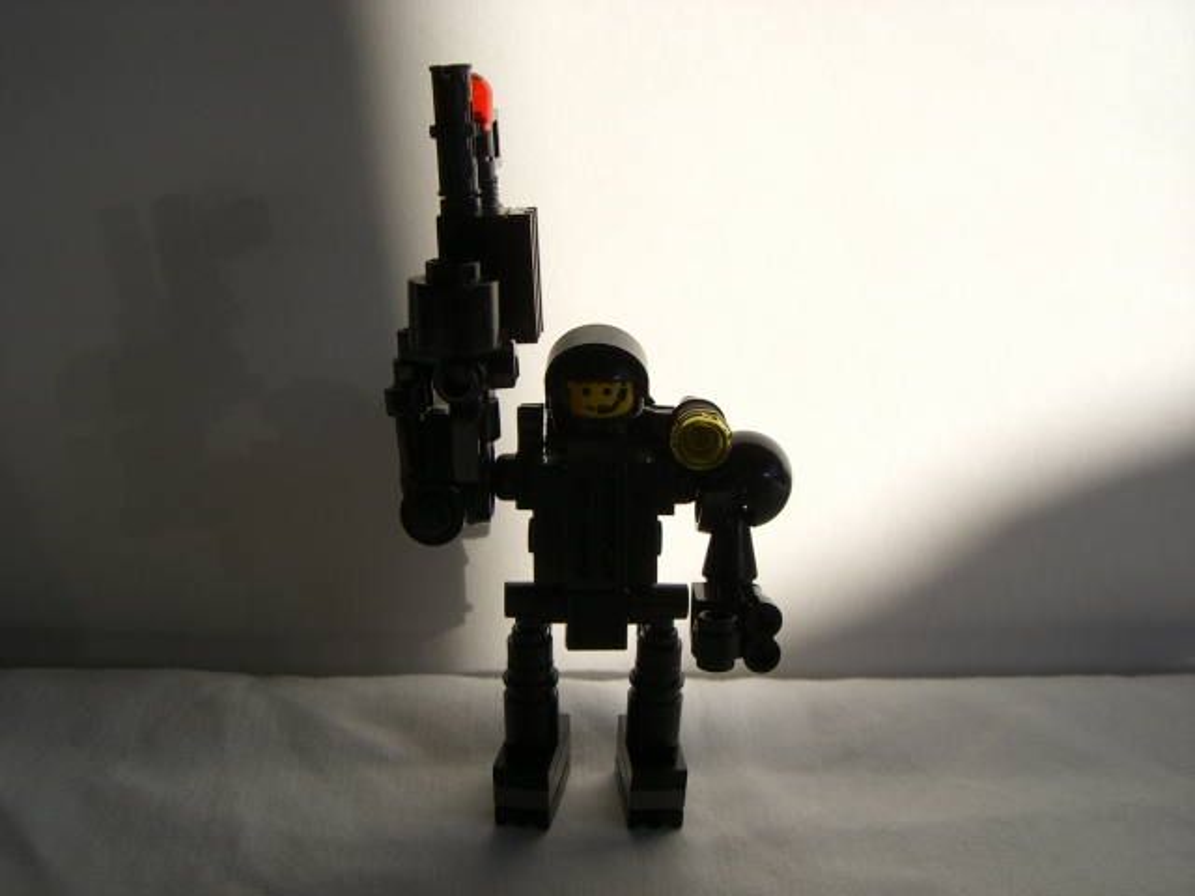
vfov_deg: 37.7
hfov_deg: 49.0
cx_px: 598
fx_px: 1312
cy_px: 448
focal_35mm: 38
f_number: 4.3
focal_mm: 6.2
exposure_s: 1/500
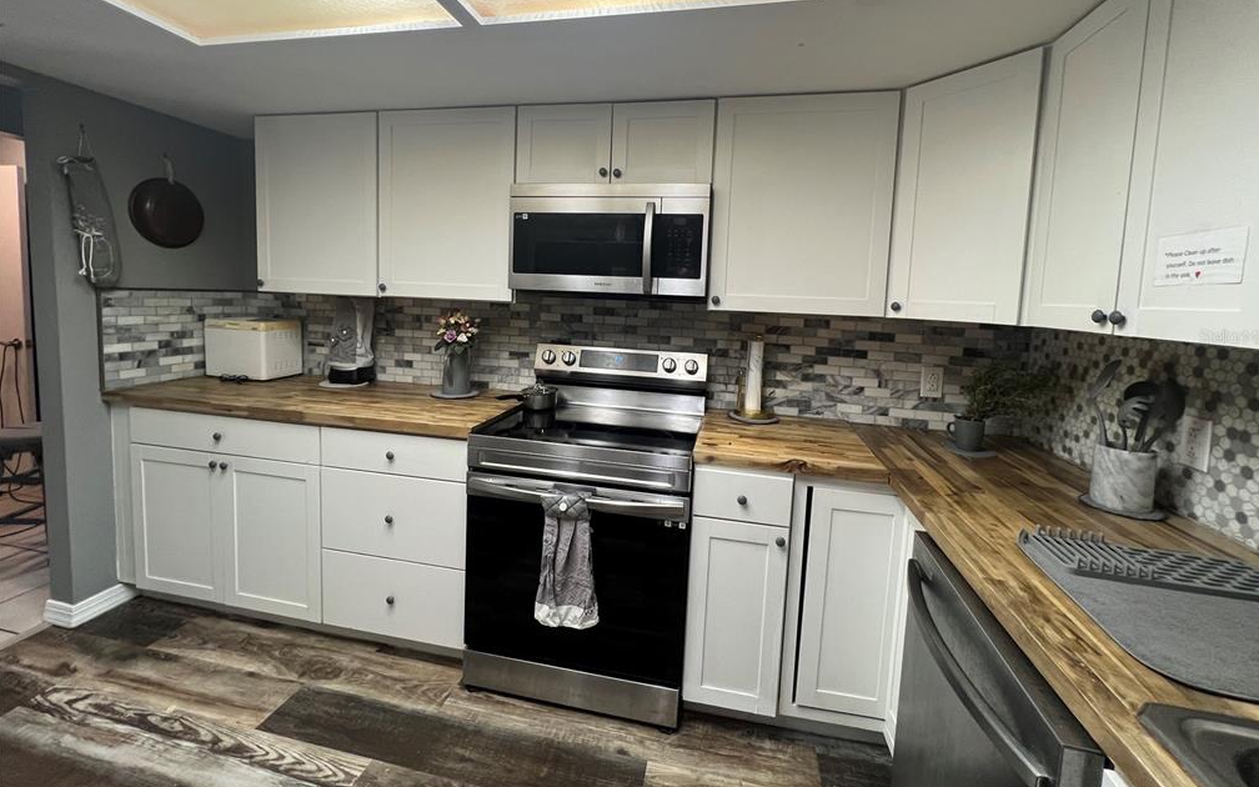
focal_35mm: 14
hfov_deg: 105.3
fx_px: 480
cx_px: 636
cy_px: 336
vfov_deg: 78.2
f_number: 1.8
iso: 160
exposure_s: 1/60
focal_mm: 1.57
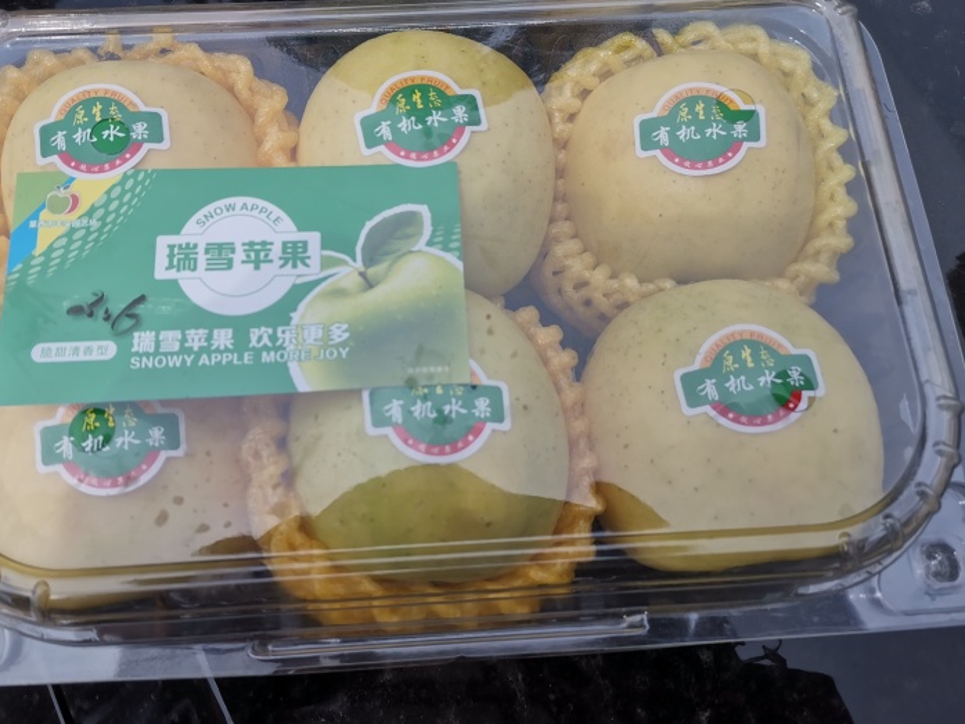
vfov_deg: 45.3
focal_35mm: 31
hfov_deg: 58.2
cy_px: 314
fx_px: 864
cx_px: 422
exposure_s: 1/2532
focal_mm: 4.75
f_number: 1.8
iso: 50
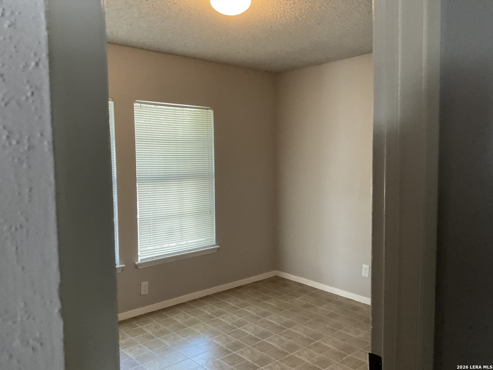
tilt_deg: -3.3
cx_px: 246
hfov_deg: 61.7
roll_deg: +0.8
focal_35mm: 29
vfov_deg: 48.2
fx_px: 413
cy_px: 185
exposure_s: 1/60
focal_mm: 3
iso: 160
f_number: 1.8
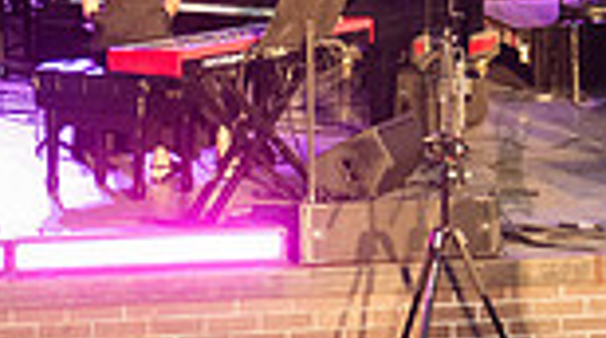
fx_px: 5133
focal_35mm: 320
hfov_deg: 6.6
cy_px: -41
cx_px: 1015
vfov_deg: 3.8
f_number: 3.5
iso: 4000
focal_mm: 80
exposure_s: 1/250
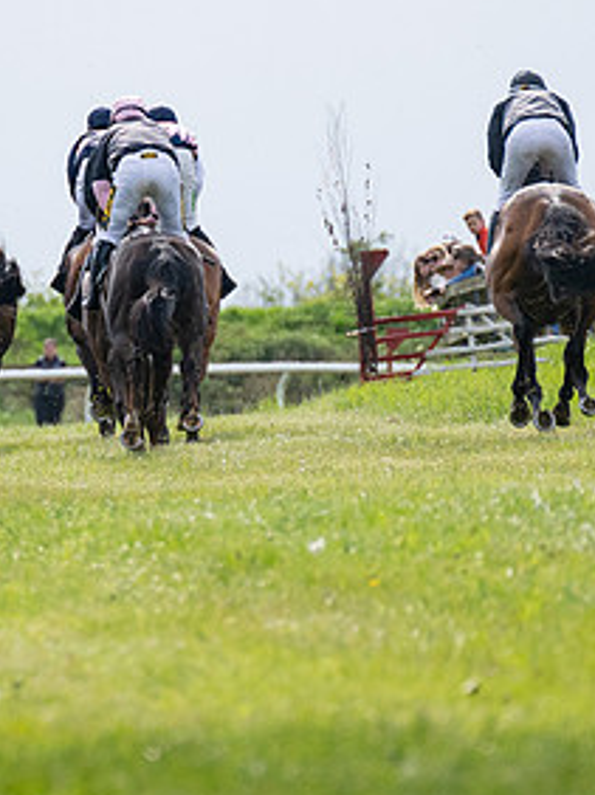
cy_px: 296
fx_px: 22218
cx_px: 140
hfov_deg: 1.5
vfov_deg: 2.1
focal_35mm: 968
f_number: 4
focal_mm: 280
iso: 400
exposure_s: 1/4000
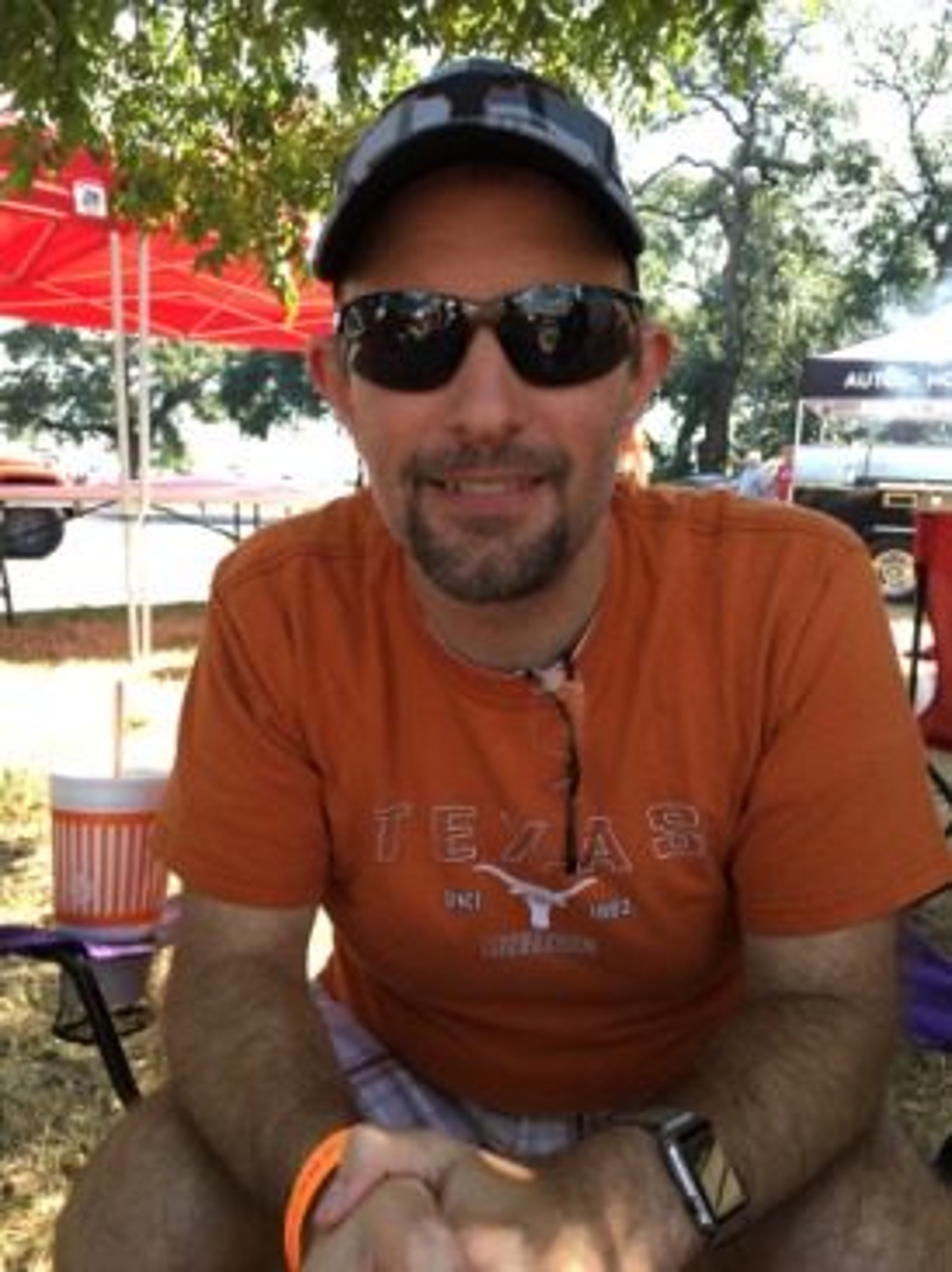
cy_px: 636
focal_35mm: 29
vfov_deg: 61.7
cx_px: 476
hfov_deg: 48.2
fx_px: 1065
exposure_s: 1/120
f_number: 2.2
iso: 25
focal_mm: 4.15
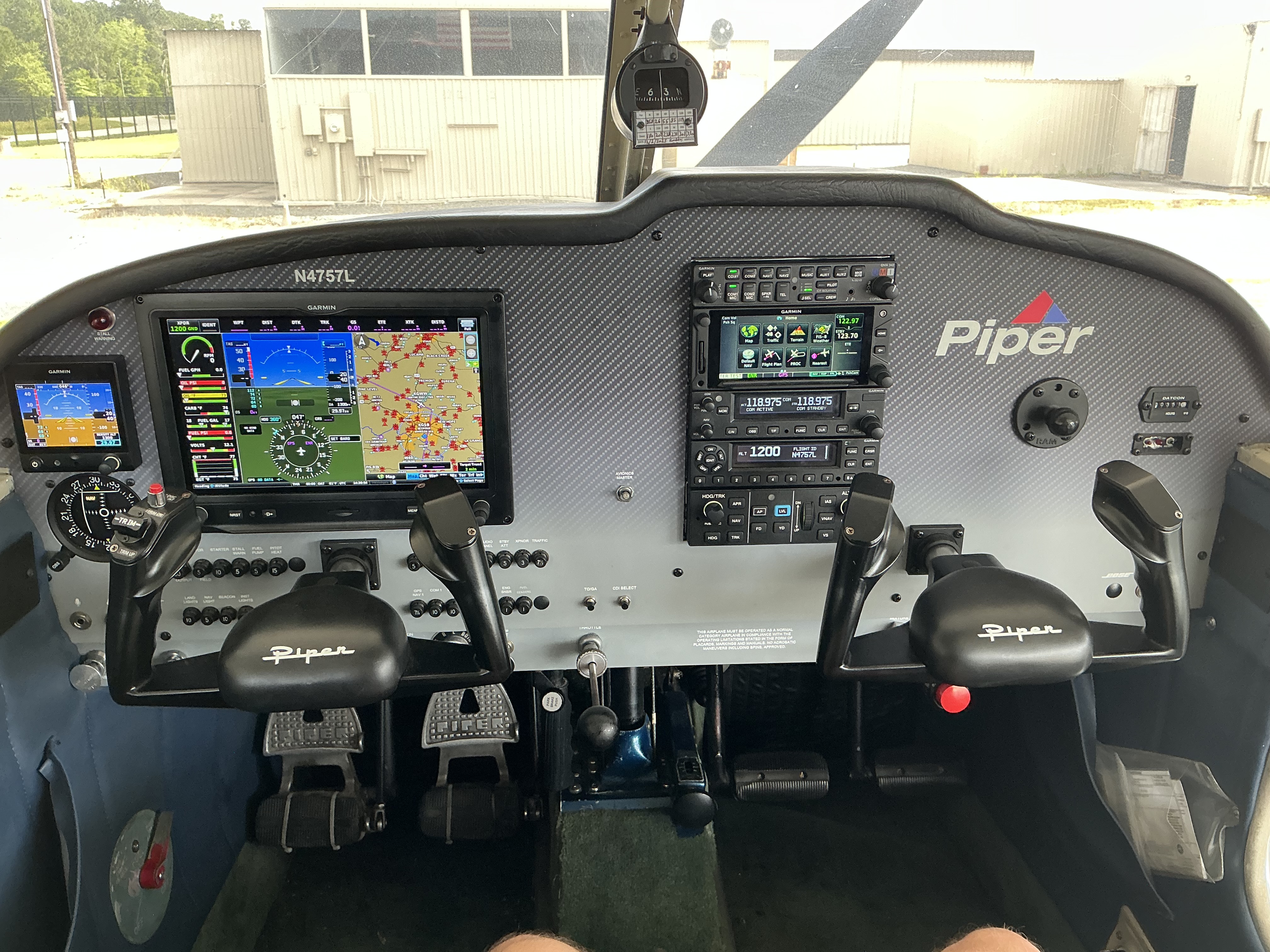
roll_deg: -0.1
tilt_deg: -20.0
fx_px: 1027
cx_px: 635
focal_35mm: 28
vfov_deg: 49.7
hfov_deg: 63.4
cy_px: 476
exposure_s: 1/122
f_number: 1.8
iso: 50
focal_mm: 3
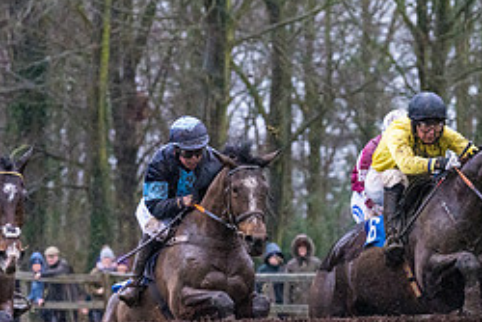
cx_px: 378
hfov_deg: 6.1
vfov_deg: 4.1
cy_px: 168
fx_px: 4514
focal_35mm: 337
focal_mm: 135
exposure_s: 1/800
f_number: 4.5
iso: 5000
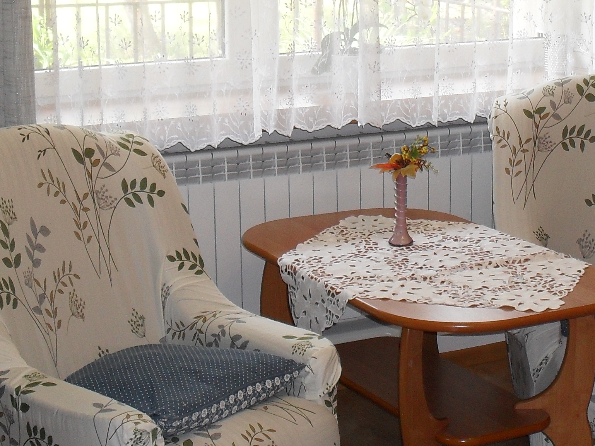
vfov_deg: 17.6
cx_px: 462
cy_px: 89
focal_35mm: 83
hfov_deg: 23.3
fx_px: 1427
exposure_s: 1/45
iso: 100
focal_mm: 6.3
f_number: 3.2
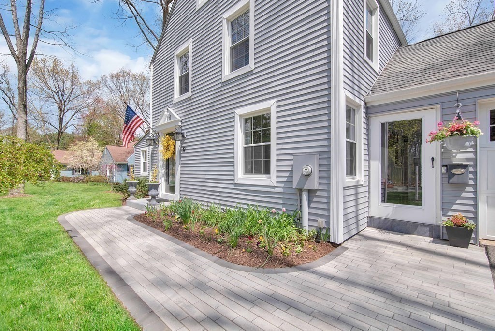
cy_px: 166
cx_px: 248
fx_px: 220
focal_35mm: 16
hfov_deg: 96.7
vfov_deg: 73.8
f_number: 10
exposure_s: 1/400
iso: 200
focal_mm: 16
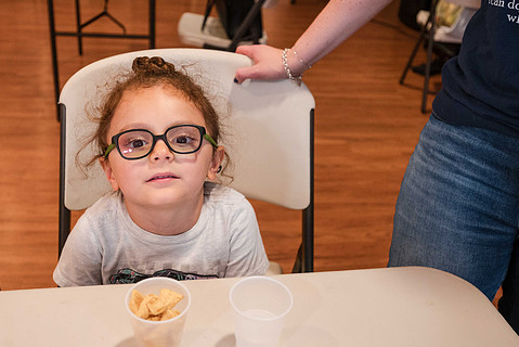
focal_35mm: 38
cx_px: 229
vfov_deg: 35.1
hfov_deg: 50.6
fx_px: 548
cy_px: 164
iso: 3200
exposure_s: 1/125
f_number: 4
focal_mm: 29
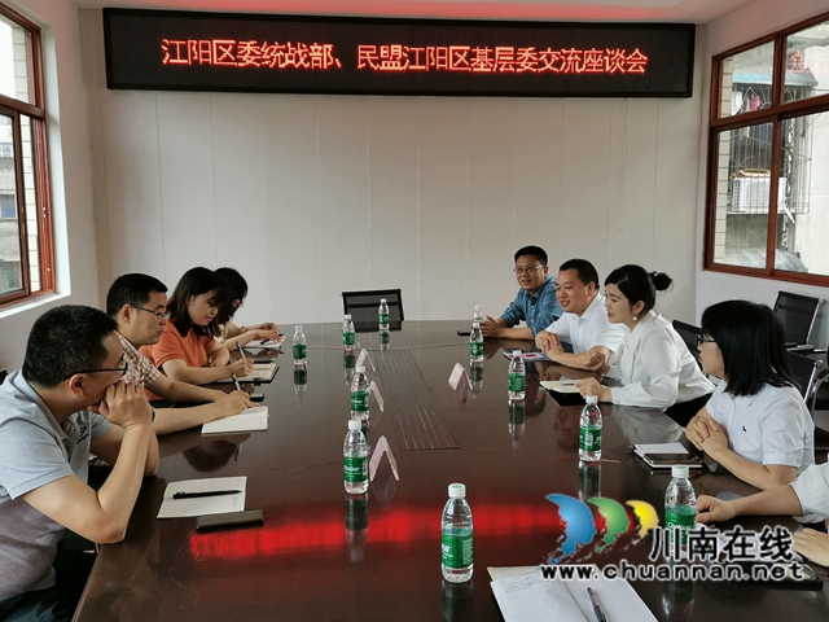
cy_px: 311
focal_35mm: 33
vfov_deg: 42.9
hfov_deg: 55.4
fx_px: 790
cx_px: 414
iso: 80
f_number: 1.8
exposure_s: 1/100
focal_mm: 4.75
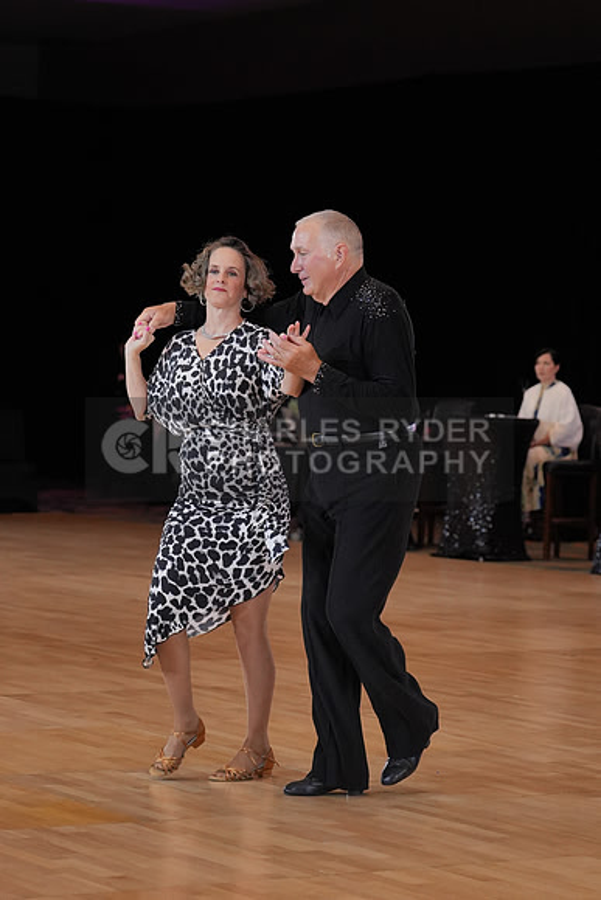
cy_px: 450
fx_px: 2803
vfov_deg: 18.3
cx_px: 300
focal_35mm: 112
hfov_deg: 12.2
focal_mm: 75
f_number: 3.5
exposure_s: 1/500
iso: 1600
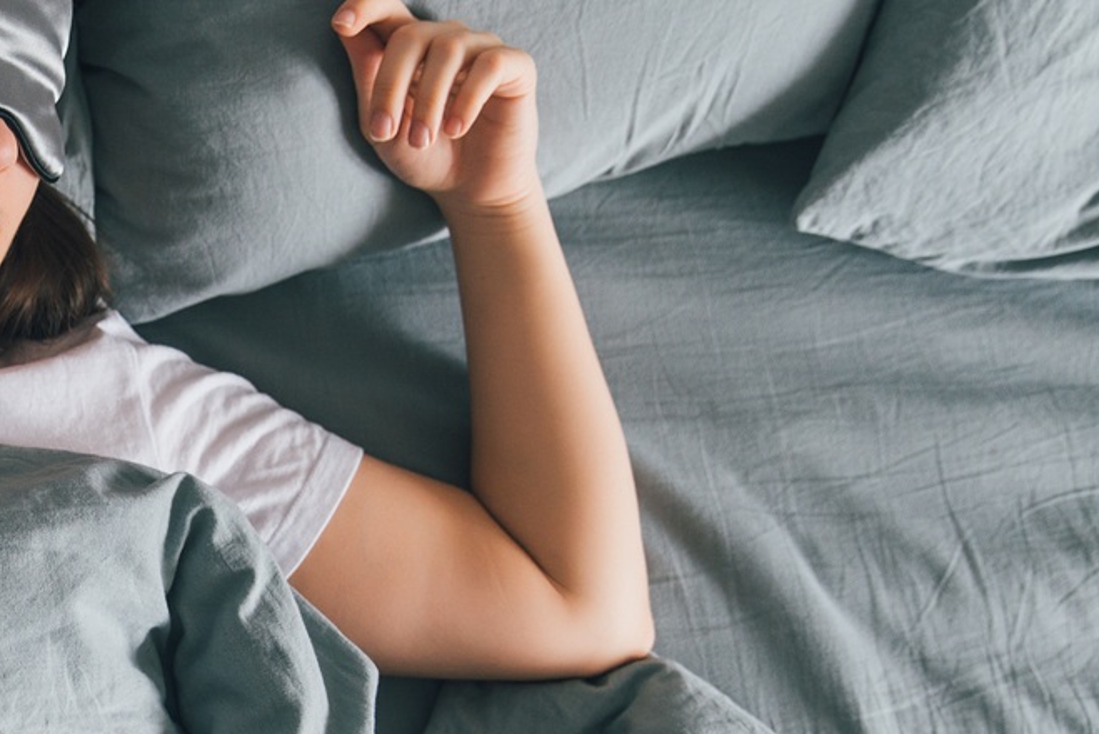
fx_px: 2229
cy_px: 517
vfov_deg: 18.6
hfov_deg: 26.5
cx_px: 47
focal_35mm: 73
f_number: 2.8
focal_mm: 32
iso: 500
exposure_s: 1/125
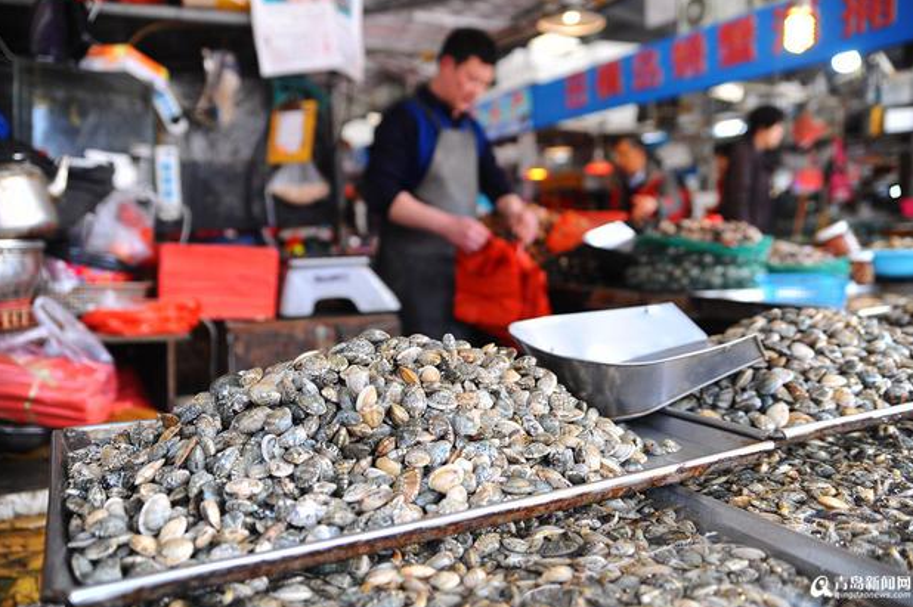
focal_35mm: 29
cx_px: 464
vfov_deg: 44.9
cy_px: 306
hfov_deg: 63.7
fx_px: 735
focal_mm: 28
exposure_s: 1/400
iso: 640
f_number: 2.8
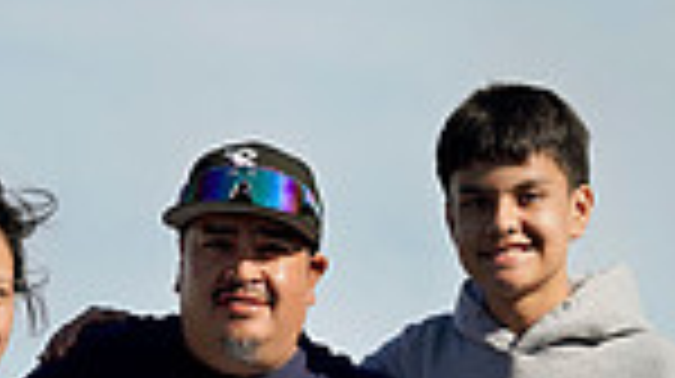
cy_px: 855
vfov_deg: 5.3
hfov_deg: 9.8
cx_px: 198
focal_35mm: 220
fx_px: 3933
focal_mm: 70
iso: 800
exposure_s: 1/2000
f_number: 8
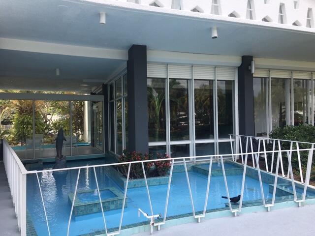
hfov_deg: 61.7
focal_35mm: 29
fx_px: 264
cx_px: 158
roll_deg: +1.5
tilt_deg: -0.3
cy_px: 118
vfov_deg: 48.2
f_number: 2.2
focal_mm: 4.15
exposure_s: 1/545
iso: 25
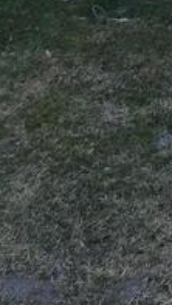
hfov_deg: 7.7
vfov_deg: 12.1
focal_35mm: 143
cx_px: 468
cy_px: -424
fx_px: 1158
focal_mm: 4.1
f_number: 3.5
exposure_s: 1/200
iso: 80
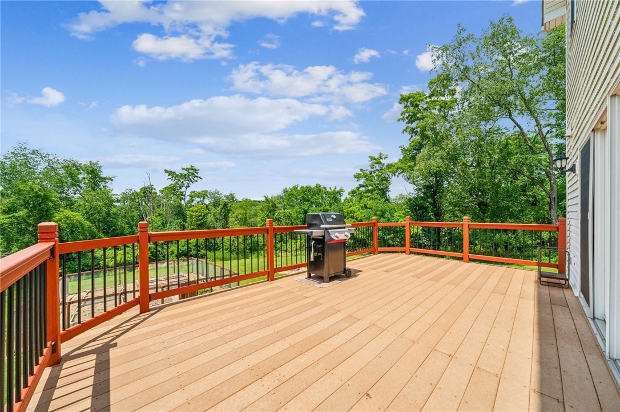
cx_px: 310
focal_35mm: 12
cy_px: 206
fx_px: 207
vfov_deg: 89.9
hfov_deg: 112.6
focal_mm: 12
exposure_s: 1/60
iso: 100
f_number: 11
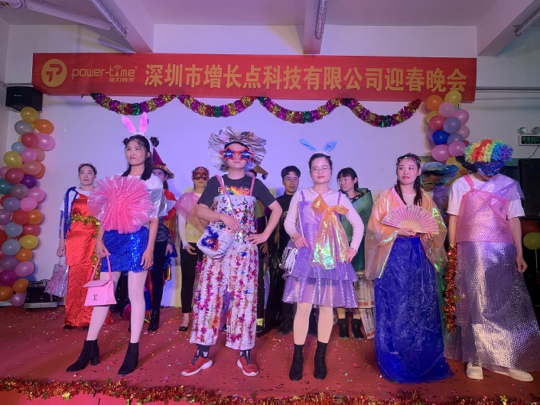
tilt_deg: +3.1
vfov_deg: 53.1
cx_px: 270
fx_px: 406
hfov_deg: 67.3
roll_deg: -0.4
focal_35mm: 26
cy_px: 202
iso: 25
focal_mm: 4.25
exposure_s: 1/62
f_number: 1.8
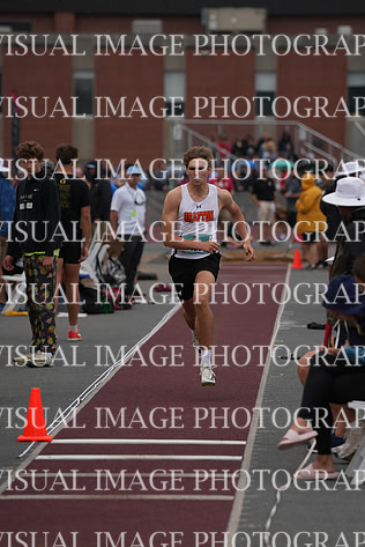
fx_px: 3720
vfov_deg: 8.4
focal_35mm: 245
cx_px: 185
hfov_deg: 5.6
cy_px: 263
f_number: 4
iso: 800
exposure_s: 1/2500
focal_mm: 200
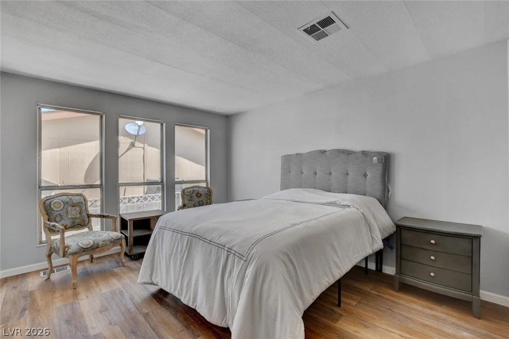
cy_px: 170
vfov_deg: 77.3
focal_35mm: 15
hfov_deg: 100.4
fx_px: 212
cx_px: 254
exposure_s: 1/40
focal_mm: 10
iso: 640
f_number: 9
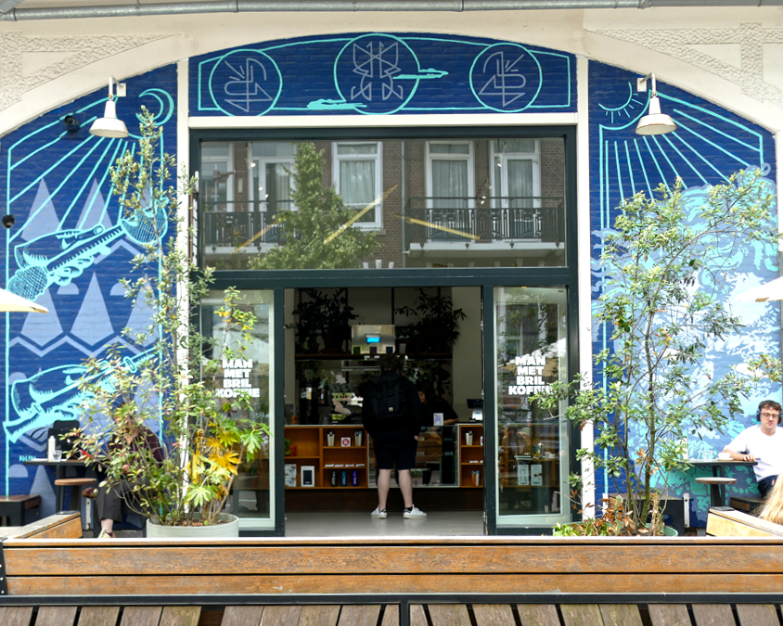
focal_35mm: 41
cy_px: 313
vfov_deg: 36.5
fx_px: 950
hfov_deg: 44.8
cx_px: 392
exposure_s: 1/160
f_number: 3.1
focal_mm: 13.2
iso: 125
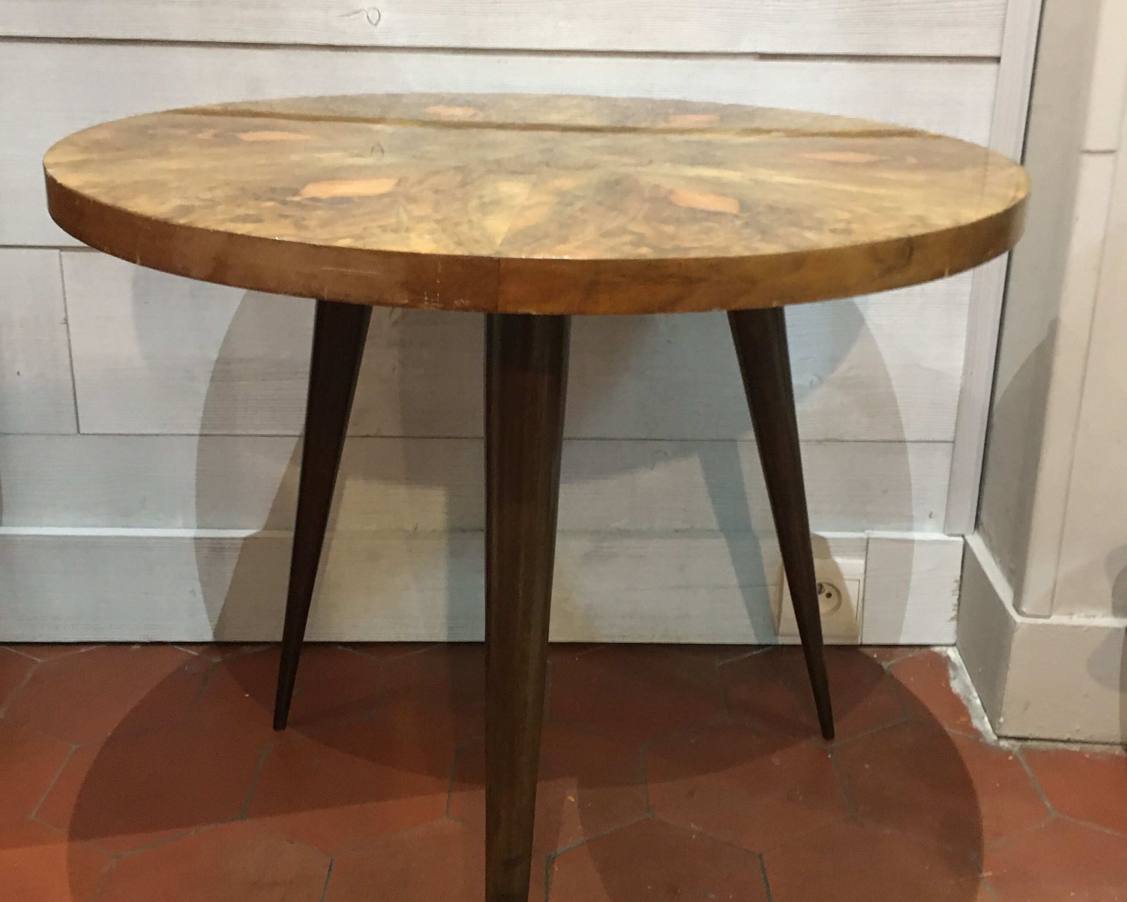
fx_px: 1268
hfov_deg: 47.9
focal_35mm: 38
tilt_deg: -19.5
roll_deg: -1.7
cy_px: 443
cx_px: 565
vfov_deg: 39.2
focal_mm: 4.15
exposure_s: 1/17
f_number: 2.2
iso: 400
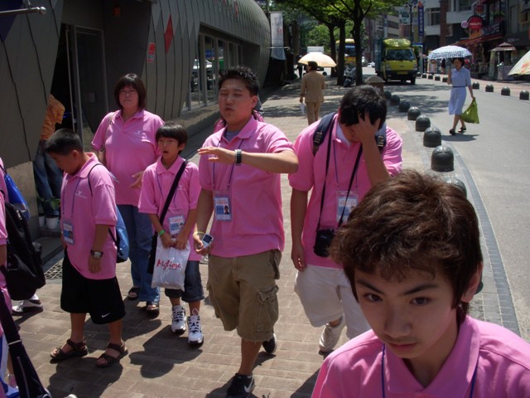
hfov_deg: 49.0
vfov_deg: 37.7
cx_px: 265
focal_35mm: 38
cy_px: 199
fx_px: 582
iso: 100
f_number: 3.3
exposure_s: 1/1000
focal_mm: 6.3
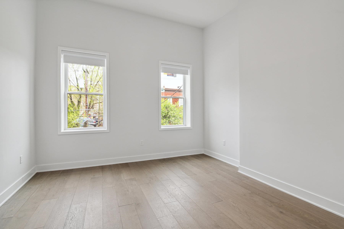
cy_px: 114
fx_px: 153
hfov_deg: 96.8
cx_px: 172
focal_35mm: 16
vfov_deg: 73.7
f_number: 8
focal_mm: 16
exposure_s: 1/60
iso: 400
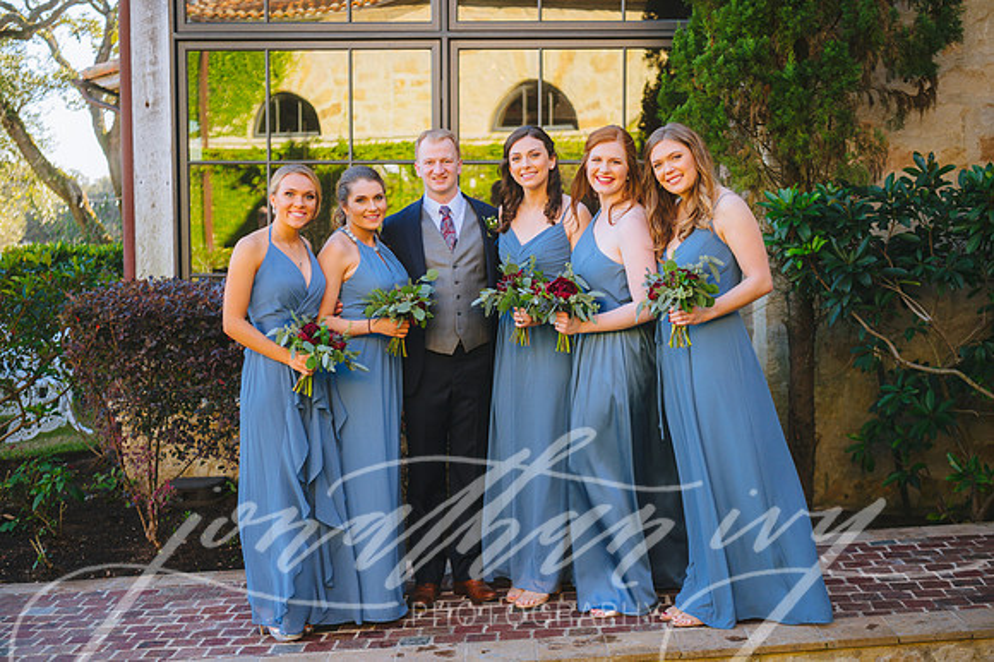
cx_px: 493
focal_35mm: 49
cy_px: 331
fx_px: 1345
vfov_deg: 27.6
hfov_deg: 40.6
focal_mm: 48
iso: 500
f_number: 2.8
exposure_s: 1/800
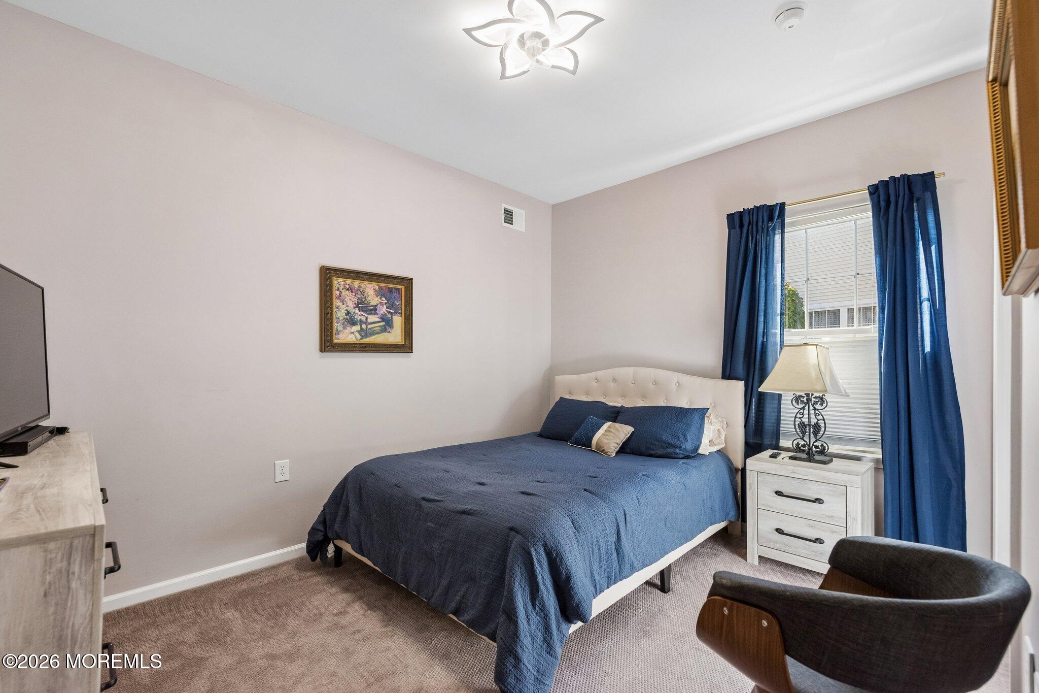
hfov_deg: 100.4
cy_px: 346
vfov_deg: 77.3
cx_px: 520
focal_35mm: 15
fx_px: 433
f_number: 7.1
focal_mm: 15
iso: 1250
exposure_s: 1/160
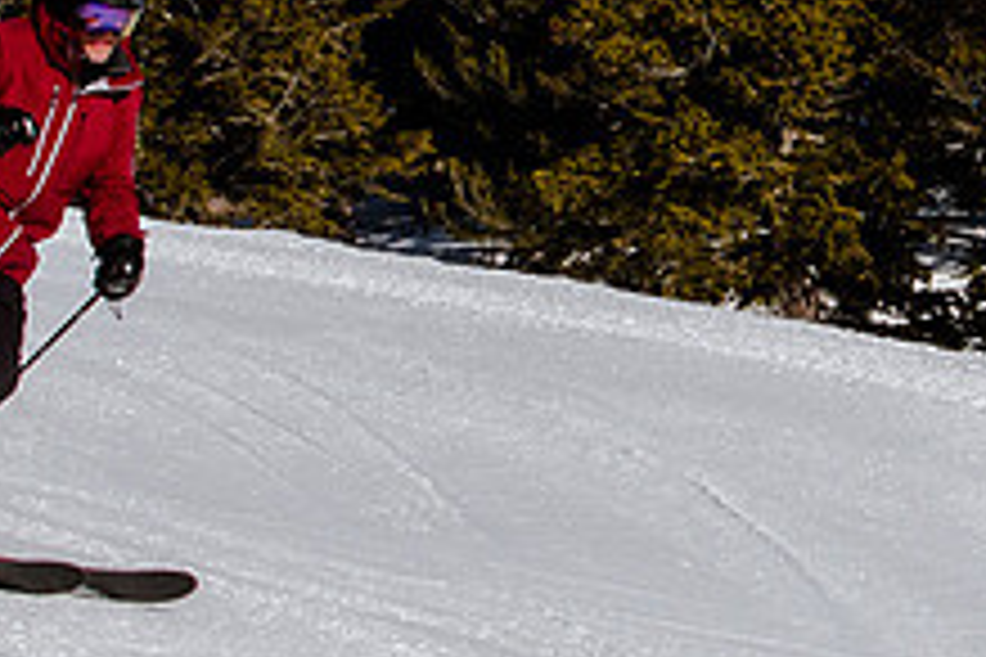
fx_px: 5943
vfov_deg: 6.3
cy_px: 76
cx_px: 811
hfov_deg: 9.5
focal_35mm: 217
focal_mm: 35
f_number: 9
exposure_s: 1/1000
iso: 160
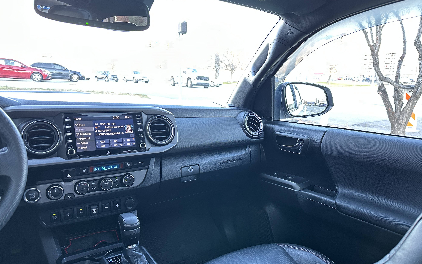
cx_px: 214
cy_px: 141
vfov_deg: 47.6
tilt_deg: -11.1
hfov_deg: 70.4
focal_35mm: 26
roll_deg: -0.3
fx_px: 299
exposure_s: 1/60
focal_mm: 6.86
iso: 320
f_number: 1.78
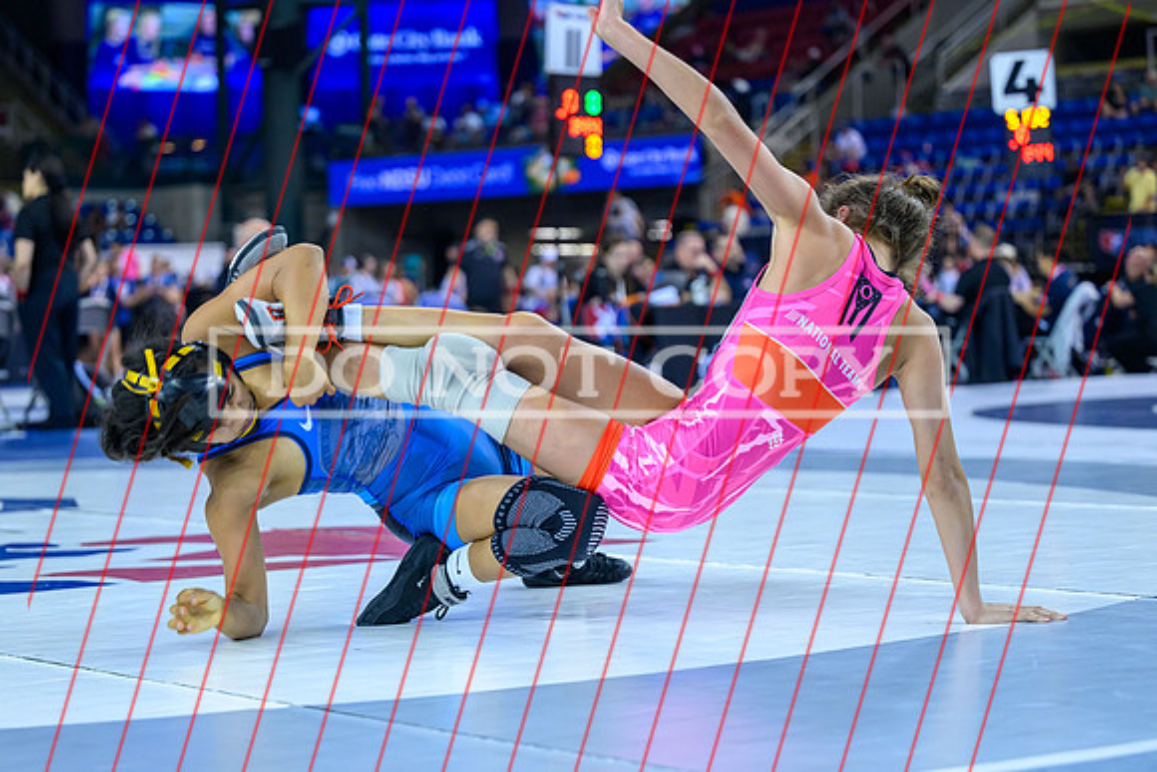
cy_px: 432
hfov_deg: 25.0
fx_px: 2610
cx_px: 568
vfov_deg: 16.8
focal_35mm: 81
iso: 2500
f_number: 2.8
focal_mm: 70
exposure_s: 1/800
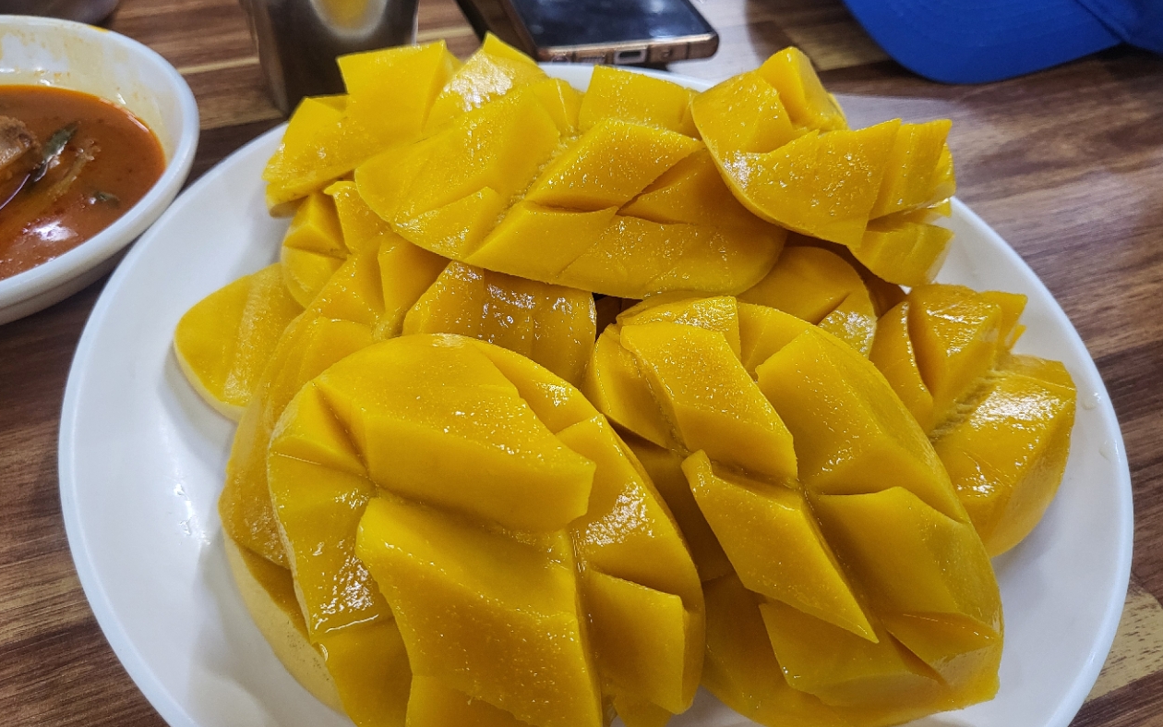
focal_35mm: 28
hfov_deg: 66.5
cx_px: 588
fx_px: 887
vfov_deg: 44.5
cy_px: 342
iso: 250
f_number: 1.8
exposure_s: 1/40
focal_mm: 4.25
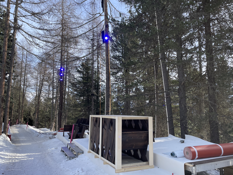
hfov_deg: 65.3
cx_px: 115
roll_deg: +1.2
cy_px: 88
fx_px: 182
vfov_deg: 51.4
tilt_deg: +7.4
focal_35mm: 27
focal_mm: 4.2
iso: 32
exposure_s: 1/1006
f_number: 1.6
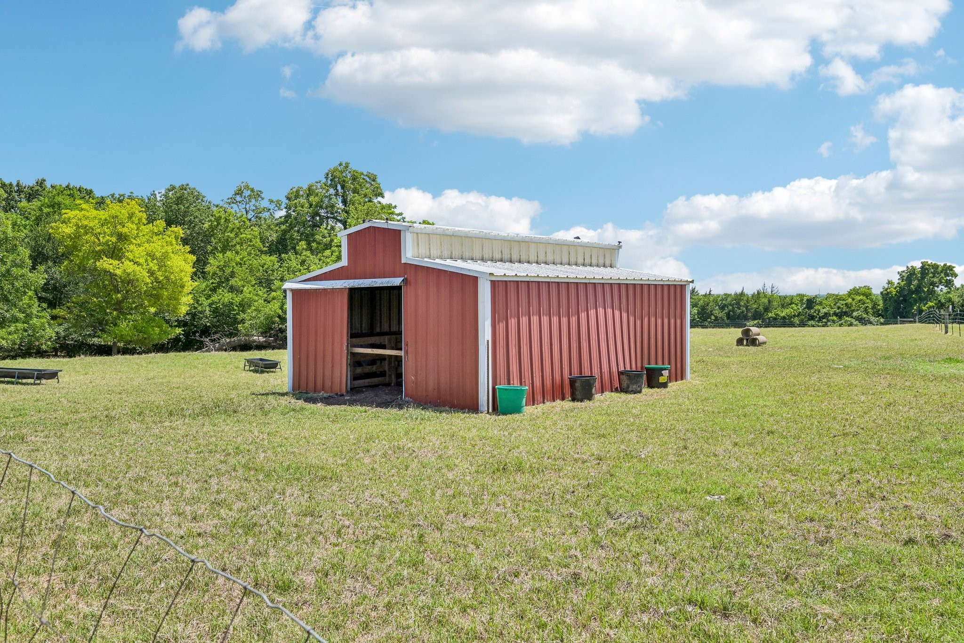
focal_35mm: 26
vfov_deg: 49.5
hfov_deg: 69.4
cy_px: 322
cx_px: 482
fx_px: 696
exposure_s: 1/1250
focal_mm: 26
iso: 400
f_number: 8
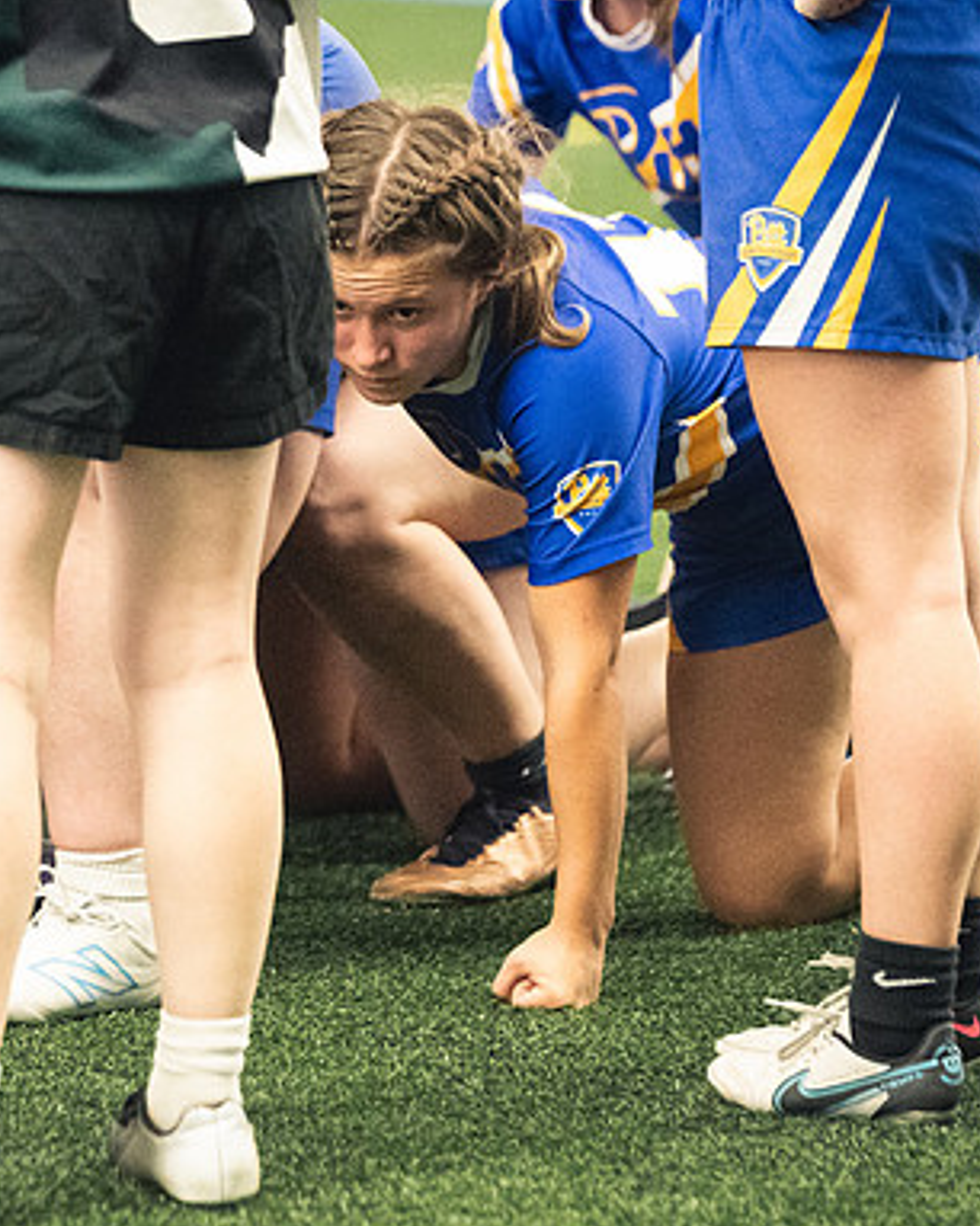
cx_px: 109
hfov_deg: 4.5
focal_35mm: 341
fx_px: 12373
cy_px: 615
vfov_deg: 5.7
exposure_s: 1/320
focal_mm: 160
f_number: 2.8
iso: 12800
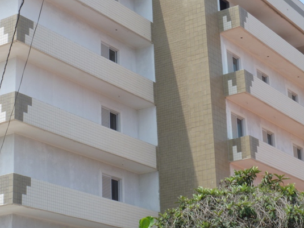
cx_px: 152
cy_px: 104
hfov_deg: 21.5
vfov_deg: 16.2
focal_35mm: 91
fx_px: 799
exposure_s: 1/250
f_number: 5
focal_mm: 13.5
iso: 80
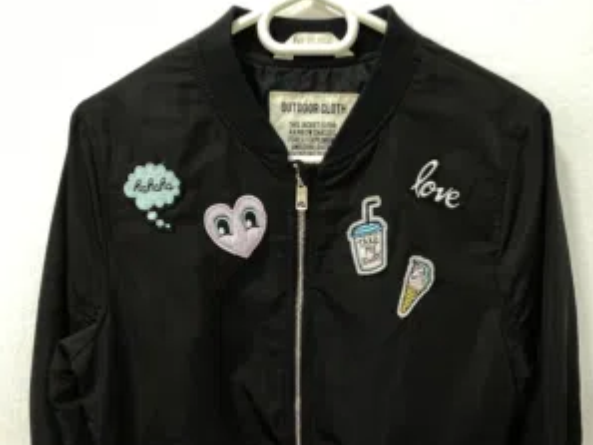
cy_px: 361
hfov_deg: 52.6
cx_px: 297
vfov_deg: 39.0
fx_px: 600
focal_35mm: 35
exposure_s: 1/36
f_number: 1.8
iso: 640
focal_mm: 4.25
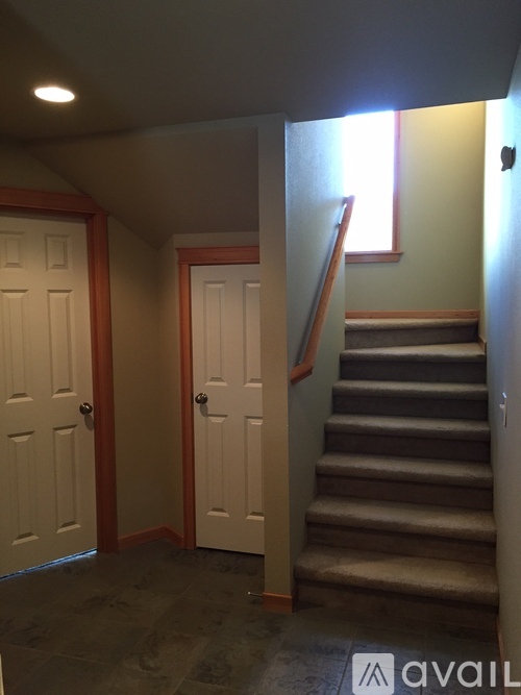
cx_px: 260
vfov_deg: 61.7
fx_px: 582
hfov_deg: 48.2
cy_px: 348
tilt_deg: -3.6
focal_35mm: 29
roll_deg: +0.6
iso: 160
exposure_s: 1/30
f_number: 2.2
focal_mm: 4.15
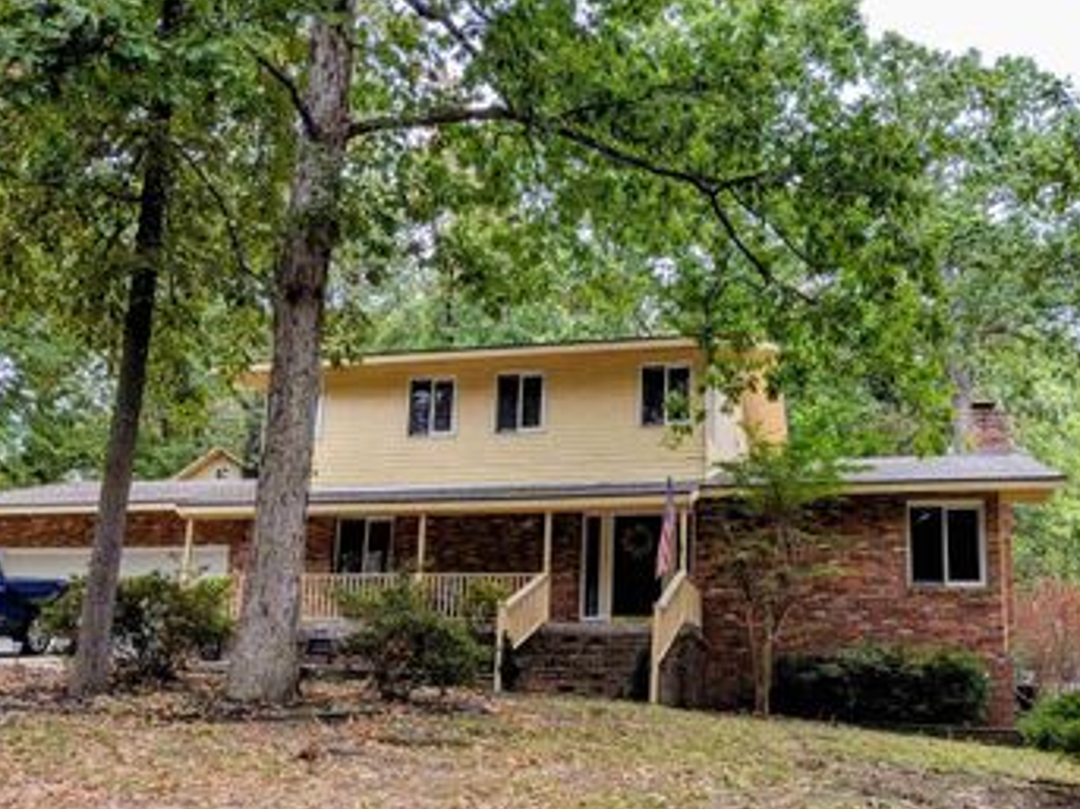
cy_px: 512
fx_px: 1092
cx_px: 542
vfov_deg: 40.4
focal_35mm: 35
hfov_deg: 52.6
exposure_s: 1/205
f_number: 1.7
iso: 23
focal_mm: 4.53
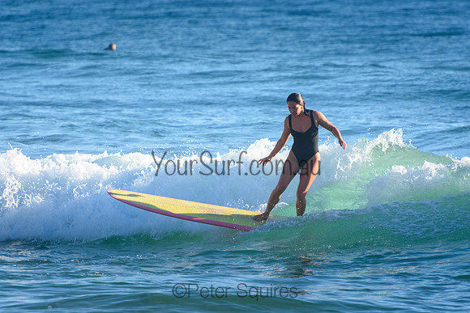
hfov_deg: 3.4
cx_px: 235
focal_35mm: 600
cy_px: 156
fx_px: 7835
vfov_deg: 2.3
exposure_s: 1/2500
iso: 640
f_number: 5.6
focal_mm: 400
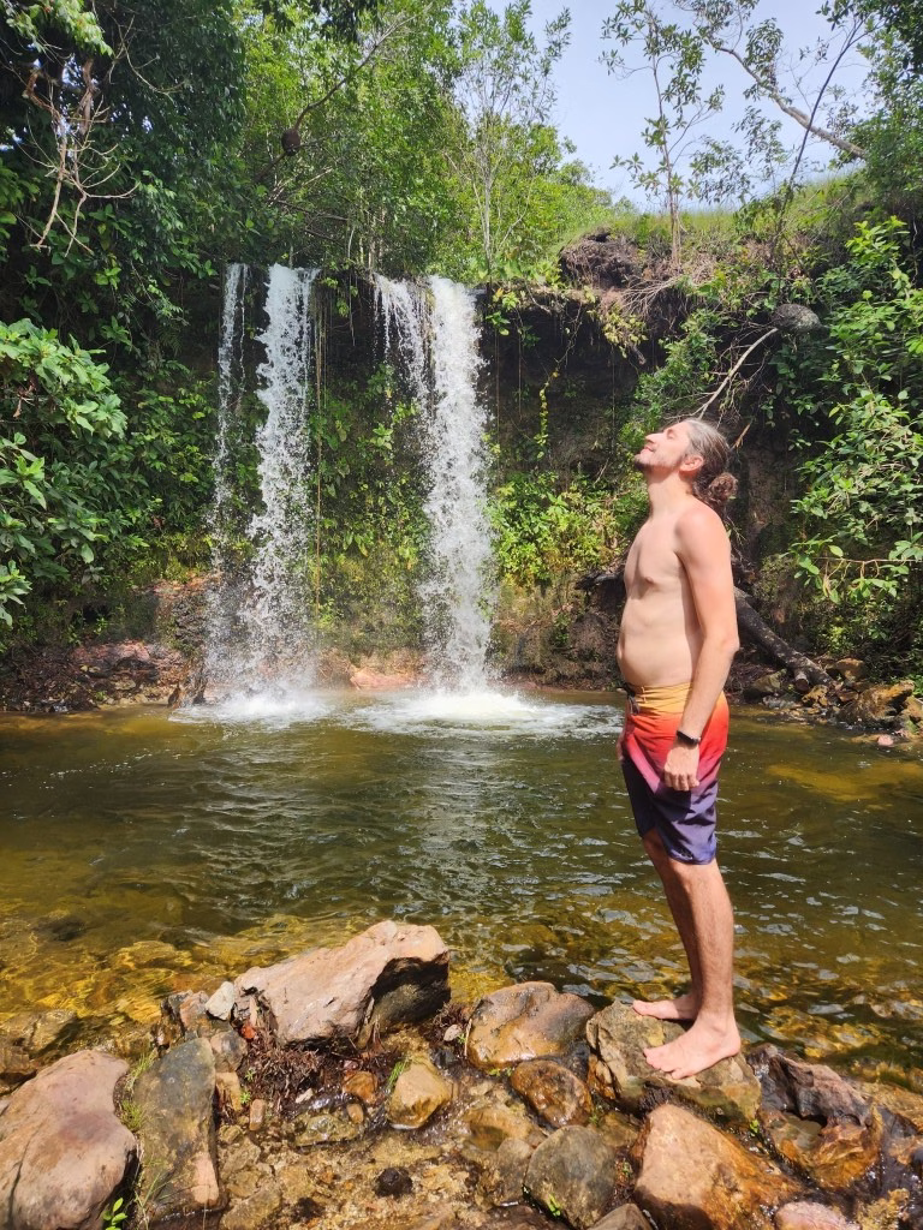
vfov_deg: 73.9
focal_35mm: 23
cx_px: 462
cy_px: 615
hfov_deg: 58.9
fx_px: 818
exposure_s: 1/734
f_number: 1.8
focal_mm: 5.4
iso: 20
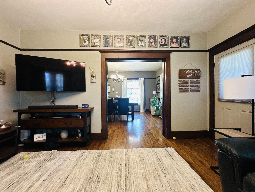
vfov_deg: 85.7
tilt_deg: +0.0
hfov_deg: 102.1
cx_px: 128
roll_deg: -0.2
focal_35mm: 14
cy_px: 96
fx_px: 103
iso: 400
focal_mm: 2.22
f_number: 2.2
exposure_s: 1/60
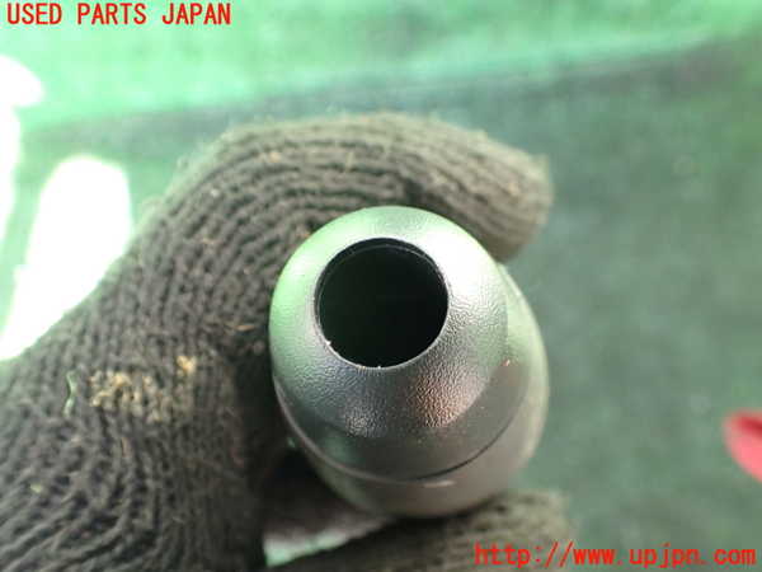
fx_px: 660
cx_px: 381
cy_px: 286
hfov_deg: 60.0
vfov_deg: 46.8
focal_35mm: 30
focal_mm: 5.4
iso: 800
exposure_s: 1/80
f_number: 2.3
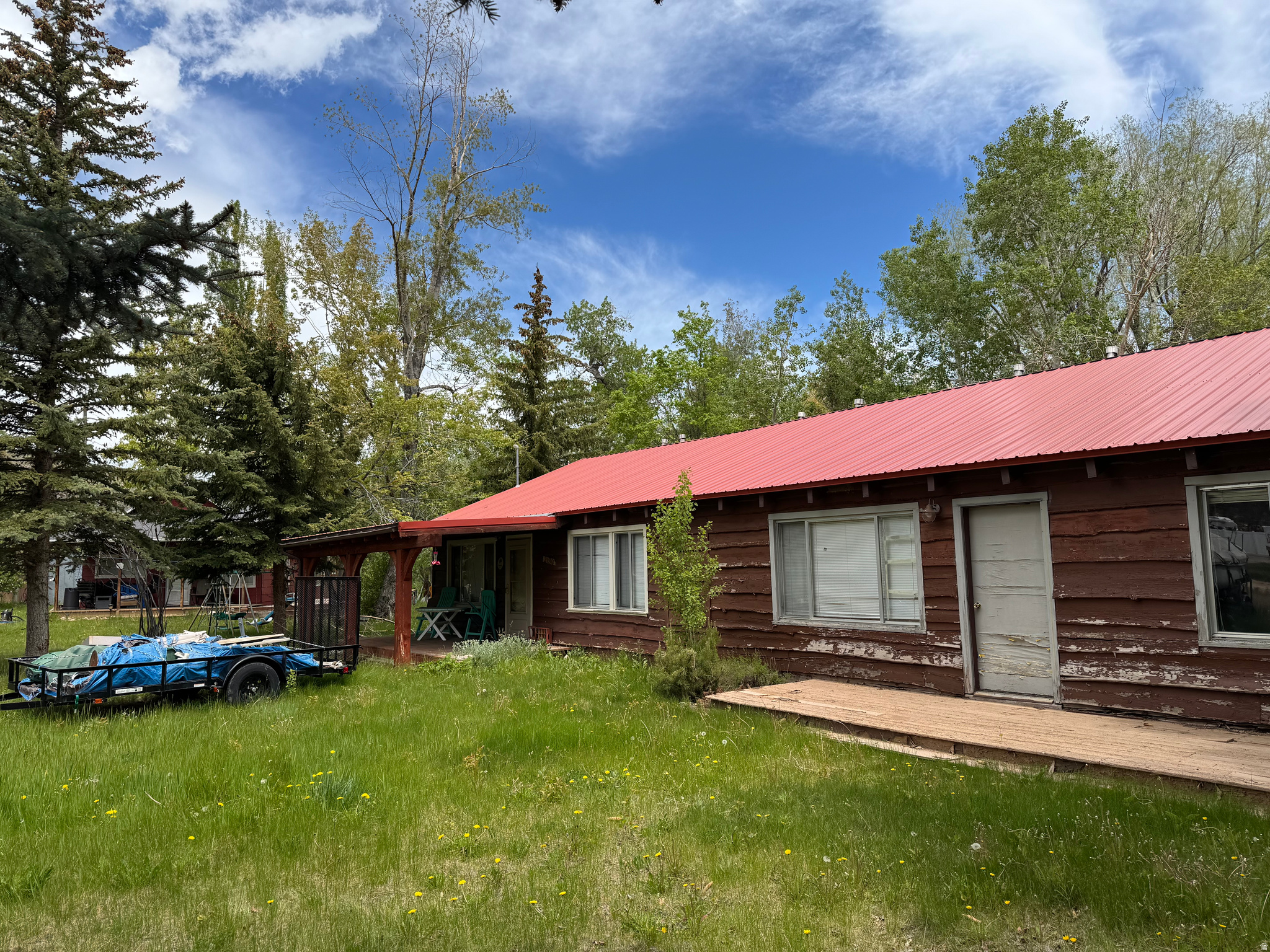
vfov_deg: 56.8
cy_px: 476
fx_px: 881
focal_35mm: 24
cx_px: 635
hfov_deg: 71.6
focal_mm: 6.76
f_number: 1.78
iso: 80
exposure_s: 1/2710
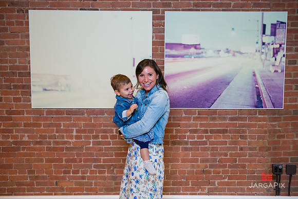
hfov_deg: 41.1
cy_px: 100
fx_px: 397
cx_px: 149
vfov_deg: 28.1
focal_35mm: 48
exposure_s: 1/200
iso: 1250
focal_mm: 48
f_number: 3.2
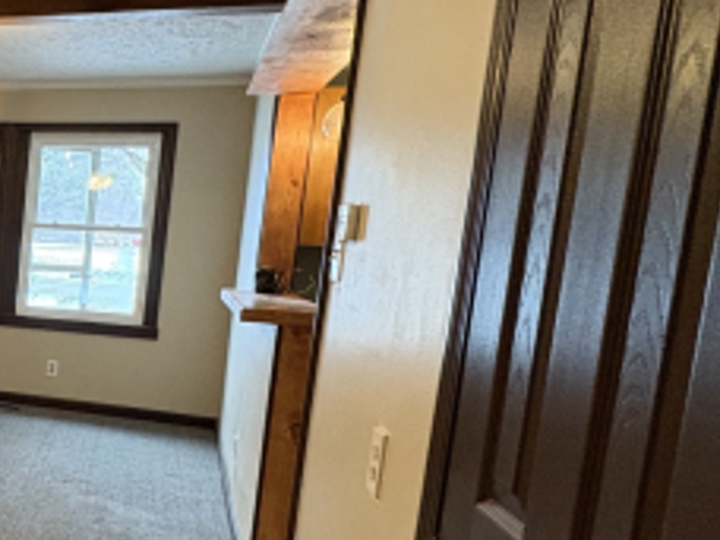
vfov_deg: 35.0
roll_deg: -2.8
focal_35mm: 41
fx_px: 853
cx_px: -207
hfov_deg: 33.7
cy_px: 335
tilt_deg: -7.3
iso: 500
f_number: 2.2
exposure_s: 1/60
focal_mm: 2.22
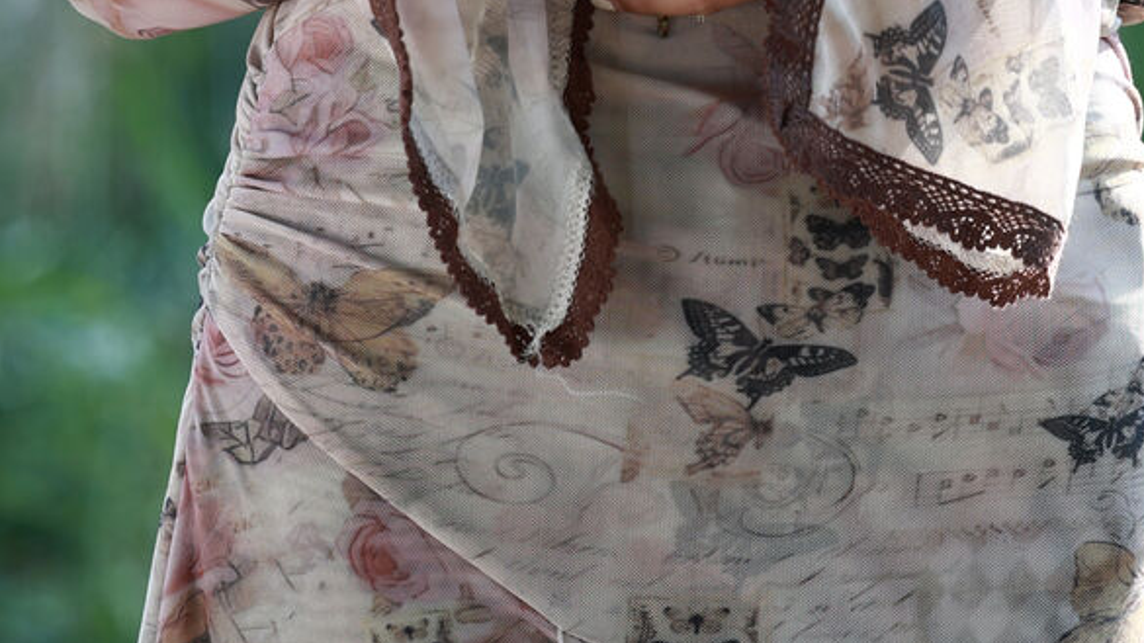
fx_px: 10465
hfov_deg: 6.3
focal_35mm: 345
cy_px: -543
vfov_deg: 3.5
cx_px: 548
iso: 125
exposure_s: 1/250
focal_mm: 108
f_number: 2.8
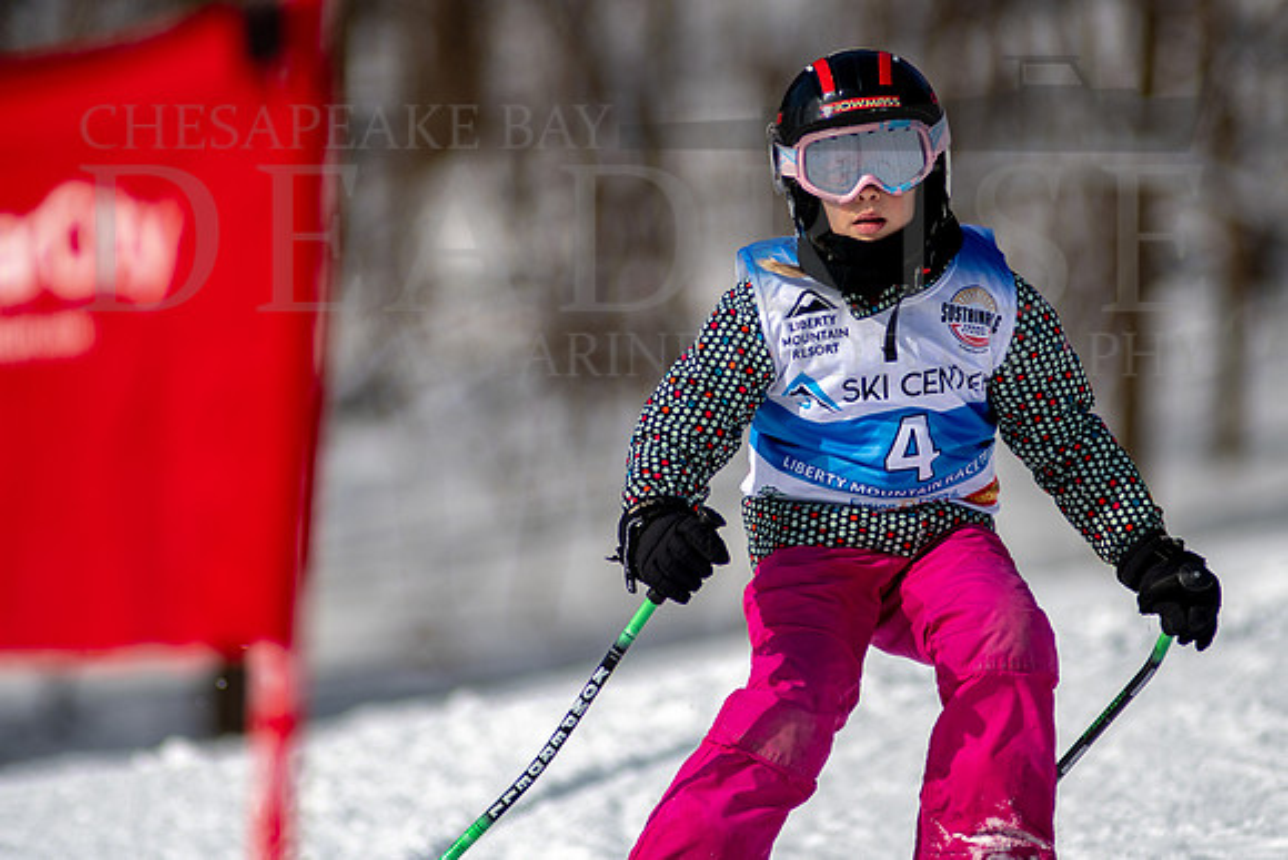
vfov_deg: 2.7
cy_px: 365
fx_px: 18550
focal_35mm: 518
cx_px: 742
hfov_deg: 4.0
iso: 100
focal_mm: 300
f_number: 2.8
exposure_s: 1/6400
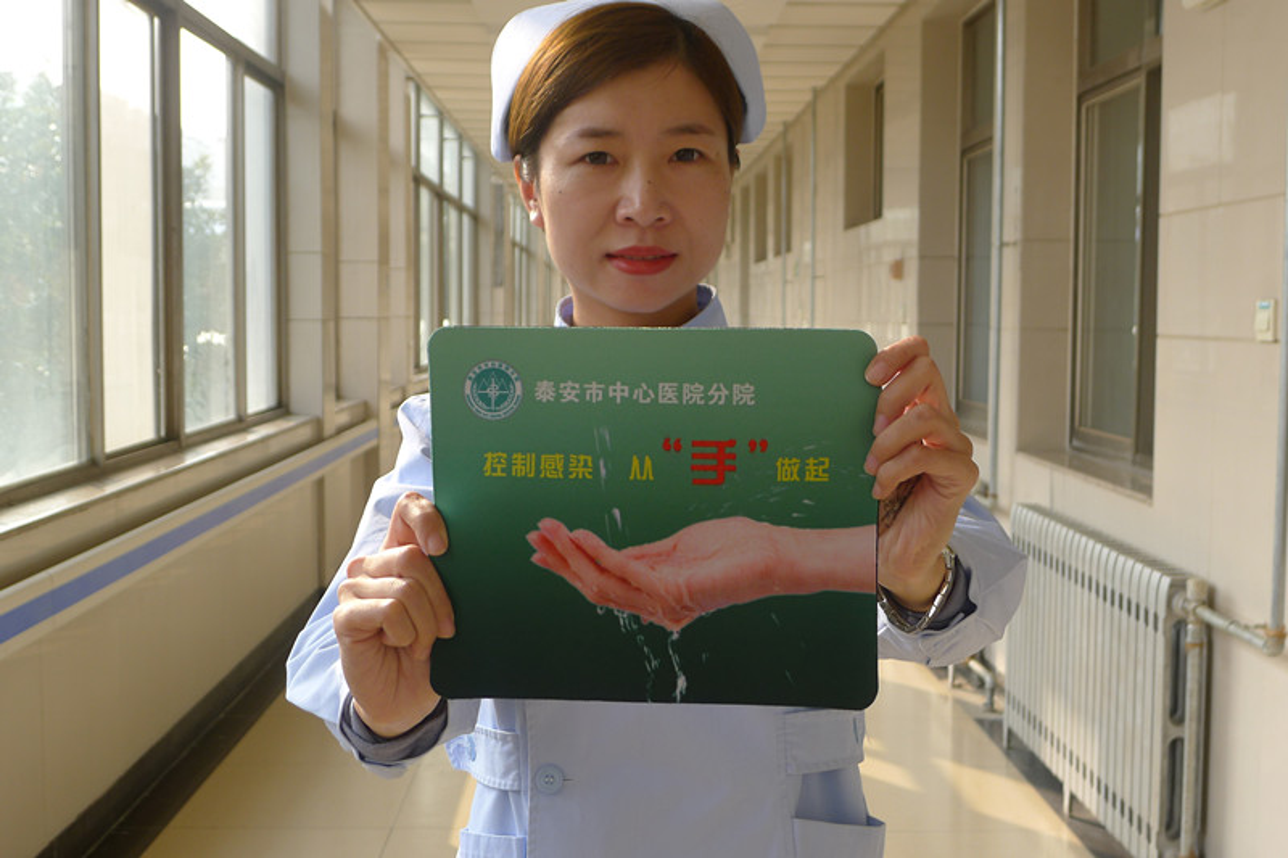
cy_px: 429
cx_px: 644
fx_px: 1538
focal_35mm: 43
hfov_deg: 45.4
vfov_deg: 31.2
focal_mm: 9.2
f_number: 2.8
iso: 80
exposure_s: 1/200
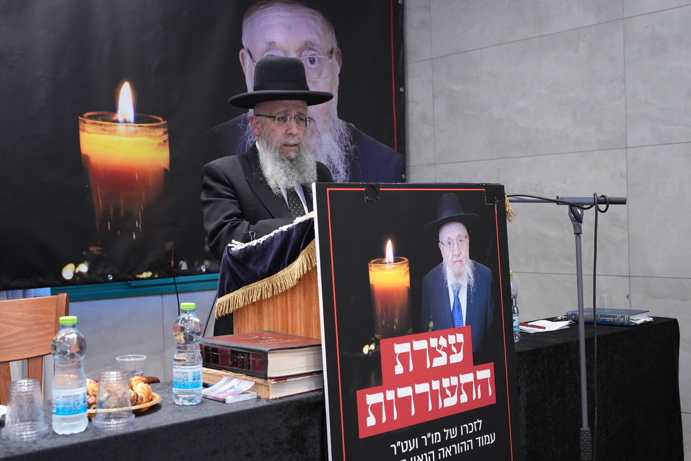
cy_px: 230
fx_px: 845
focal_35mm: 44
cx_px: 346
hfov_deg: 44.5
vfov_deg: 30.5
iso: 4000
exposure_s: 1/200
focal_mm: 44
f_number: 5.6
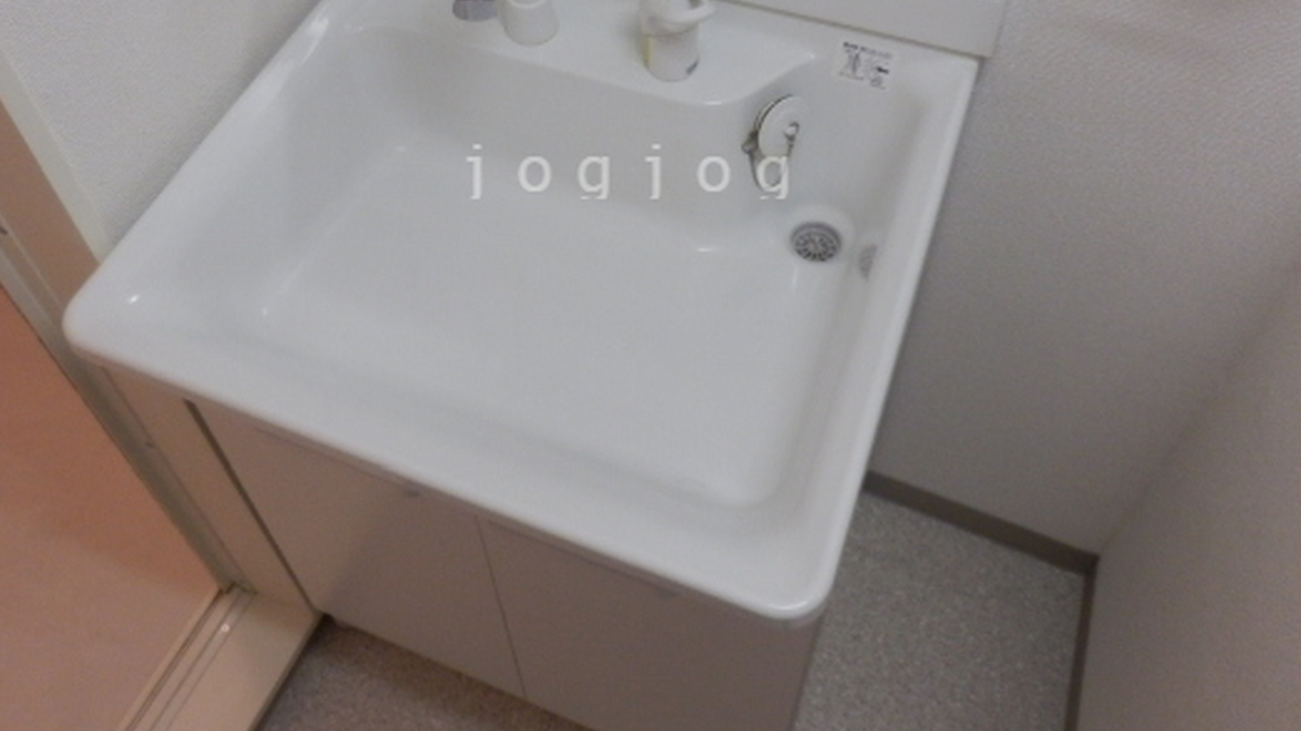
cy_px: 169
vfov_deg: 35.7
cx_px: 632
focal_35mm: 32
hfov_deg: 61.0
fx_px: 1104
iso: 250
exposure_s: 1/30
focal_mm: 4.2
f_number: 3
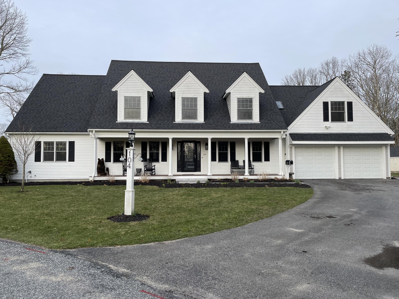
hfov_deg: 67.3
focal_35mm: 26
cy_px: 150
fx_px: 300
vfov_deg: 53.1
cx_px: 200
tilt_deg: +3.6
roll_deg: +0.8
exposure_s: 1/433
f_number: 1.6
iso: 32
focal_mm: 4.2
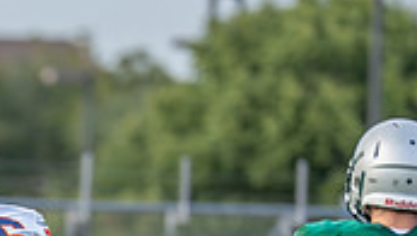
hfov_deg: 2.2
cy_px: 346
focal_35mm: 964
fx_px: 10677
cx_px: -33
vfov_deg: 1.3
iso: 500
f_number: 2.8
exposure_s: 1/1600
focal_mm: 200
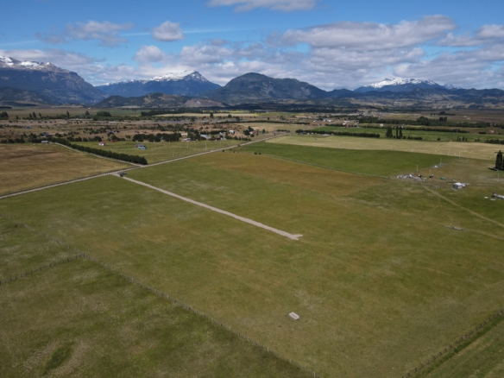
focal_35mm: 24
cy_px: 189
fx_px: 349
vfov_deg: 56.8
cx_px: 252
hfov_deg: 71.6
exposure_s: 1/1250
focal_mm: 4.5
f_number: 2.8
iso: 100
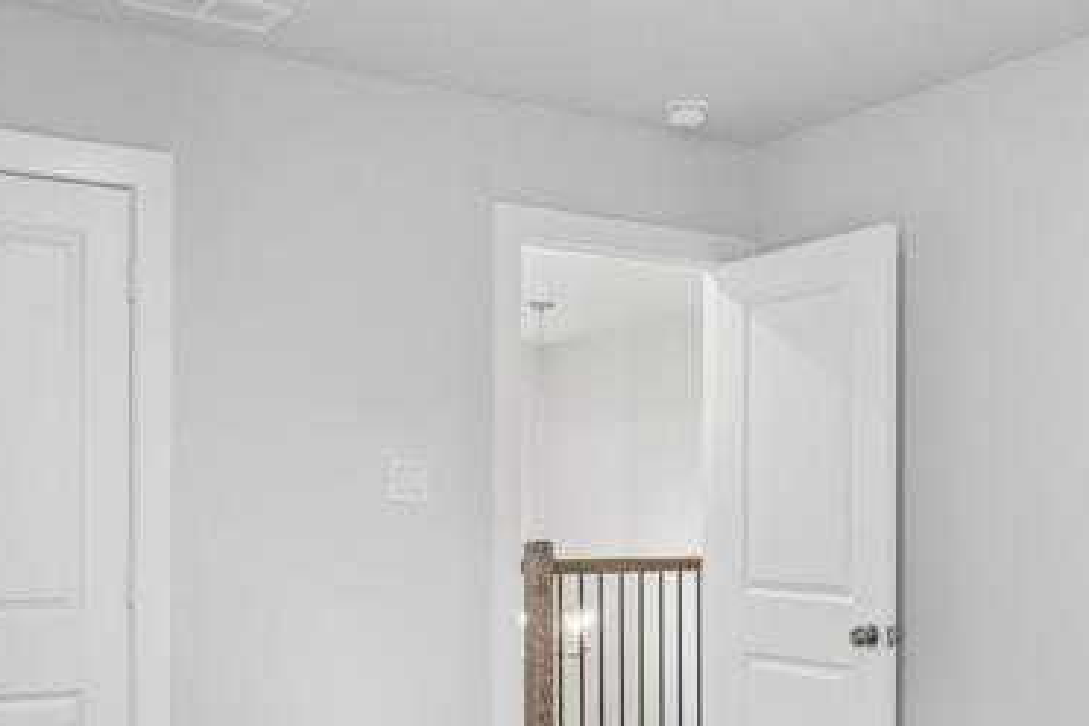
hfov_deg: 44.5
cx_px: 591
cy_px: 506
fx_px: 1331
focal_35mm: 44
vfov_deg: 30.2
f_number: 8
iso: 400
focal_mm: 16
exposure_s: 1/13
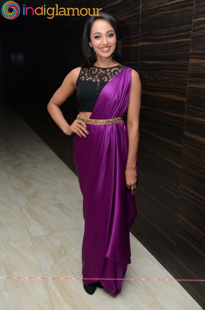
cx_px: 102
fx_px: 335
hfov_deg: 34.0
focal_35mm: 39
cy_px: 155
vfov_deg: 49.7
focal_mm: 26
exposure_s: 1/125
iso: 640
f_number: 5.6
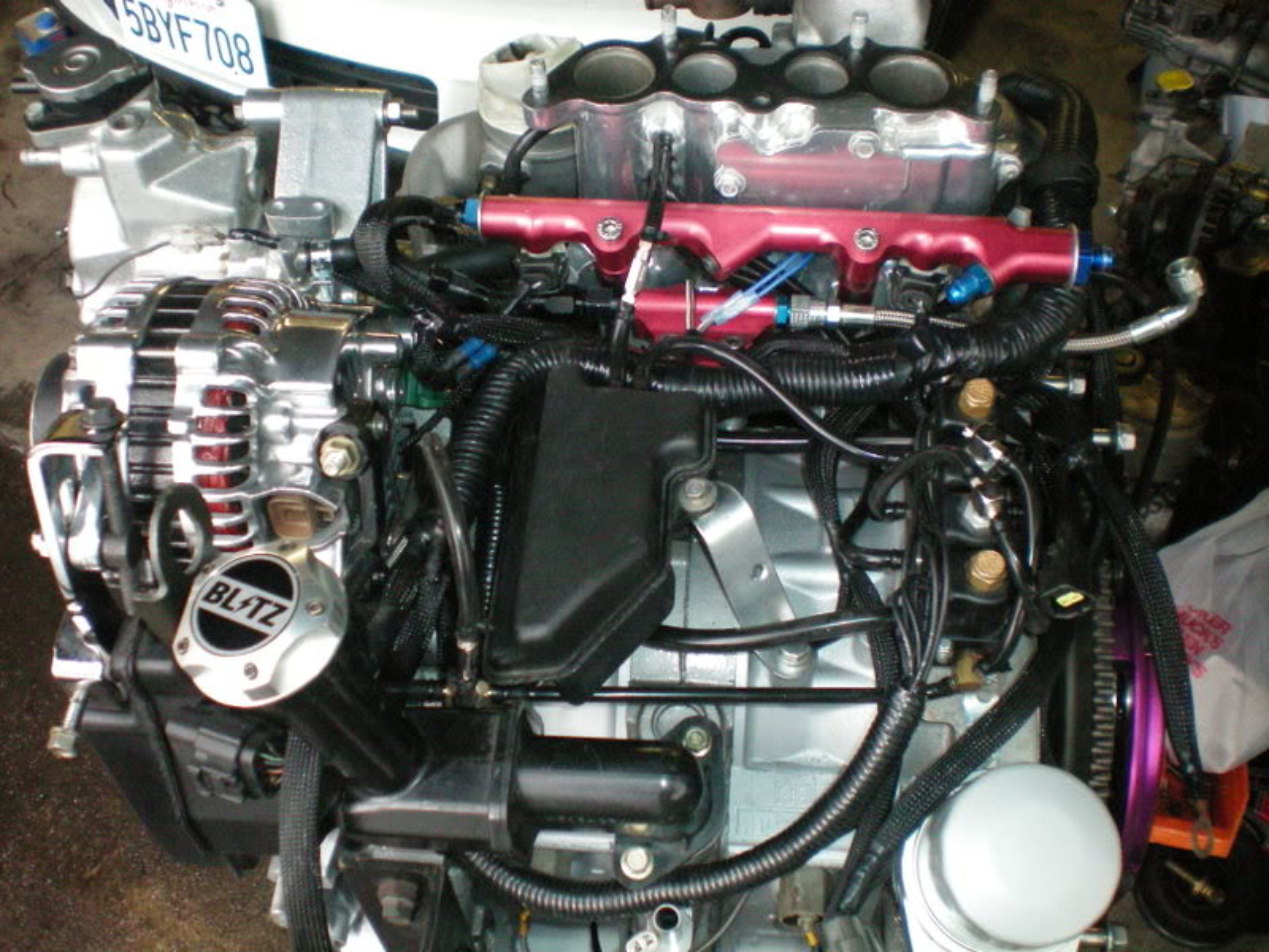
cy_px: 476
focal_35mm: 38
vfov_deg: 37.7
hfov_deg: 49.0
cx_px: 634
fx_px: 1393
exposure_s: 1/60
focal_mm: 6.3
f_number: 3.1
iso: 400
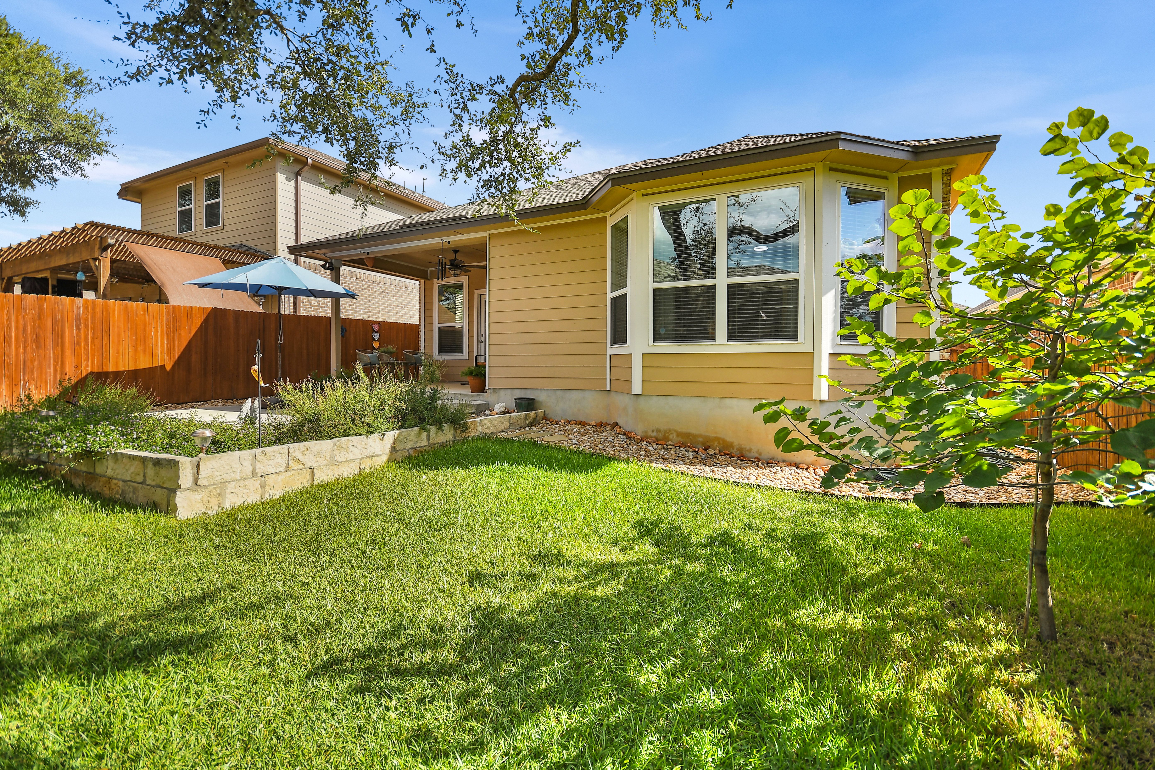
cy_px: 385
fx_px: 481
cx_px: 578
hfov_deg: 100.4
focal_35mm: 15
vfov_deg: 77.3
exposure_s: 1/250
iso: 125
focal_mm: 10
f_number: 5.6
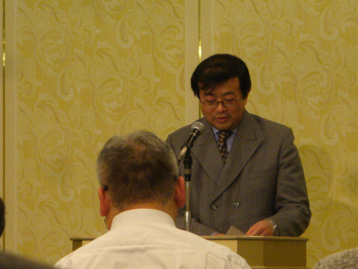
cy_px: 103
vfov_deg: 5.4
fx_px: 2844
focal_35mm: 275
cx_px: 208
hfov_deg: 7.2
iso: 400
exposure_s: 1/40
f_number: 4.5
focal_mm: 36.6
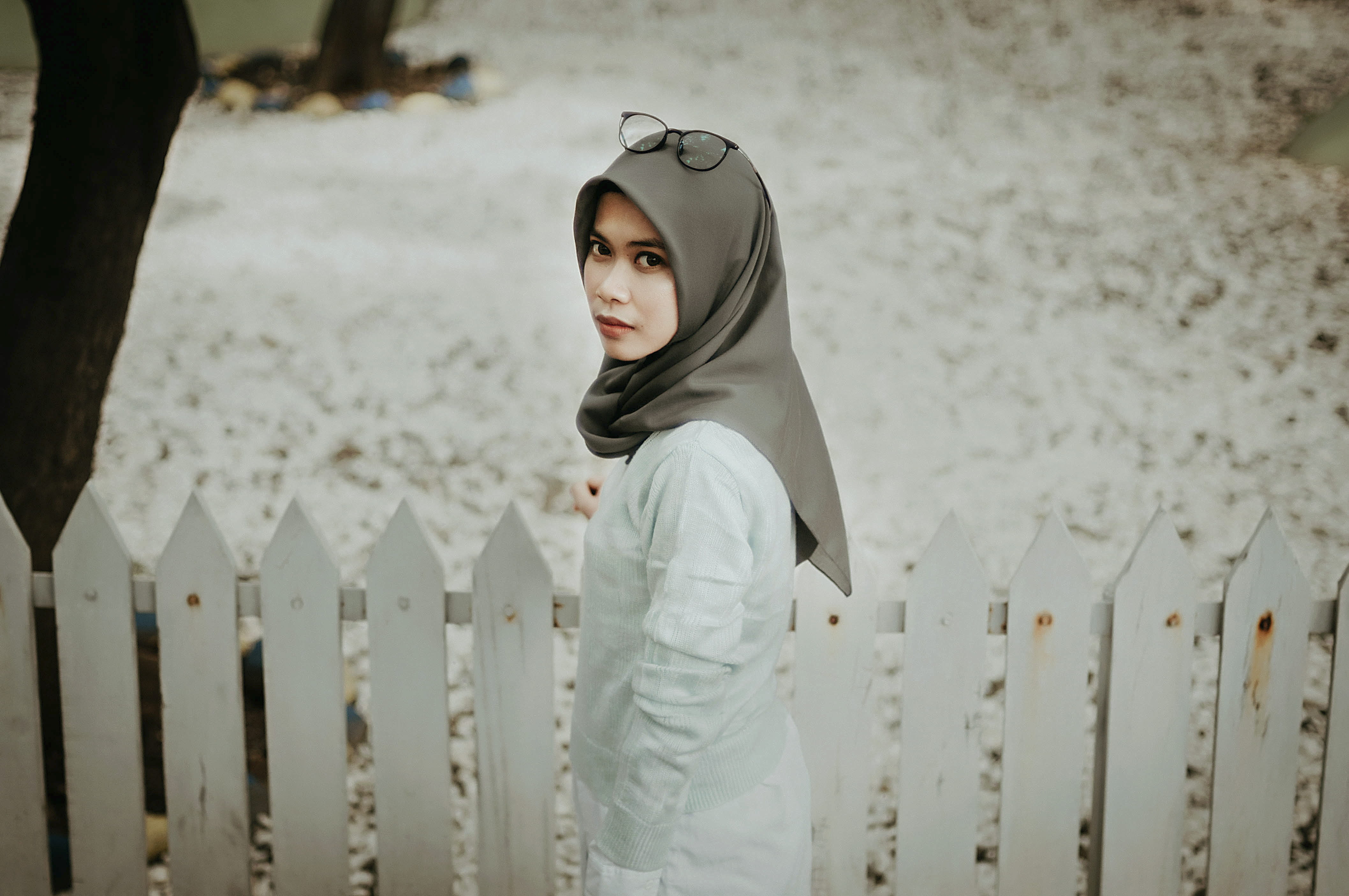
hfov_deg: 27.0
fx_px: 2807
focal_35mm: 75
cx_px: 674
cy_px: 448
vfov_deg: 18.1
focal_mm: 50
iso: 250
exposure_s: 1/1000
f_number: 1.4
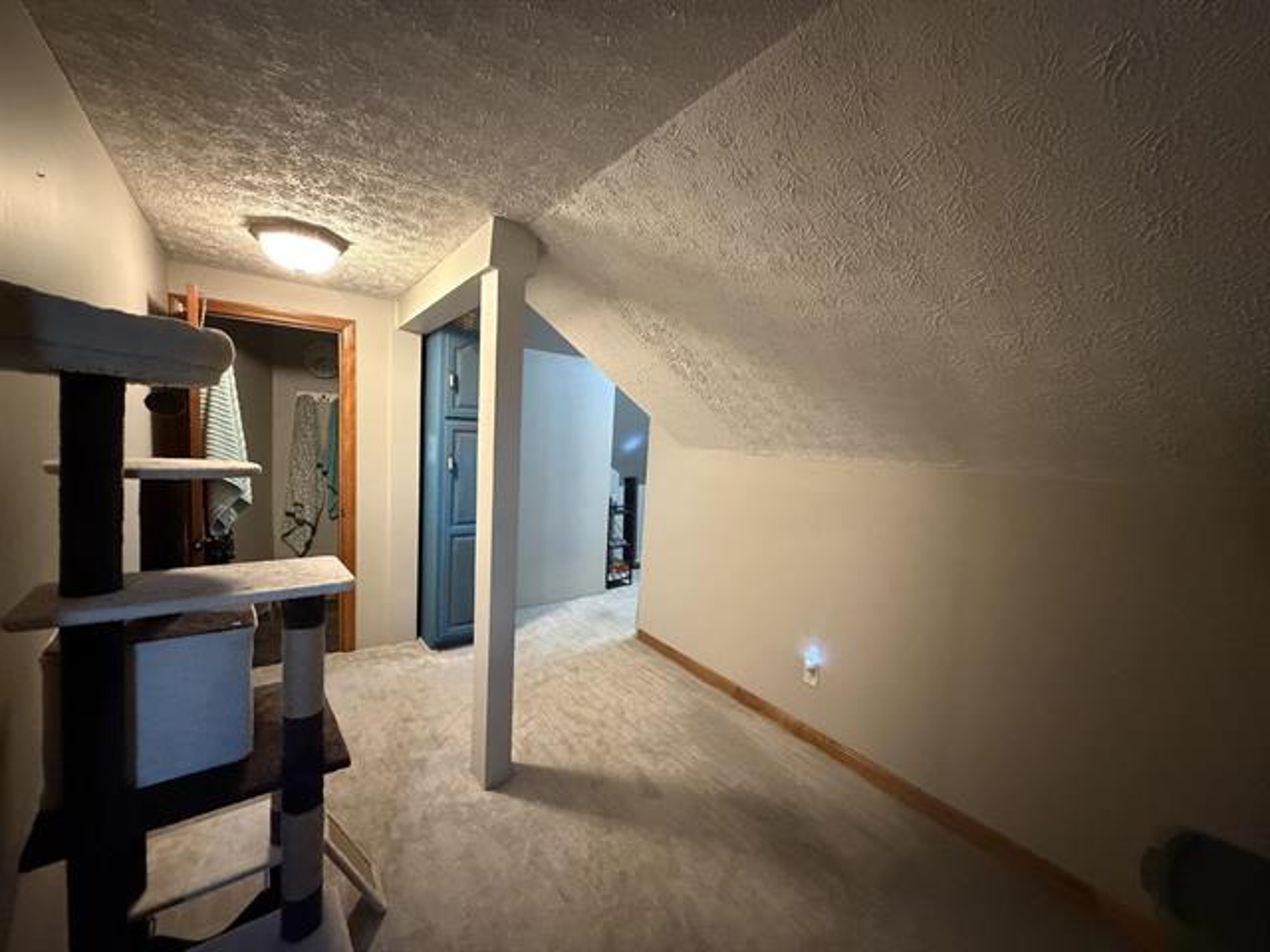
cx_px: 635
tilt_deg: -4.7
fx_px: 514
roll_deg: -2.4
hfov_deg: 102.1
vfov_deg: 85.7
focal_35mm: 14
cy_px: 476
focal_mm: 2.22
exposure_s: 1/40
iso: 1000
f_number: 2.2
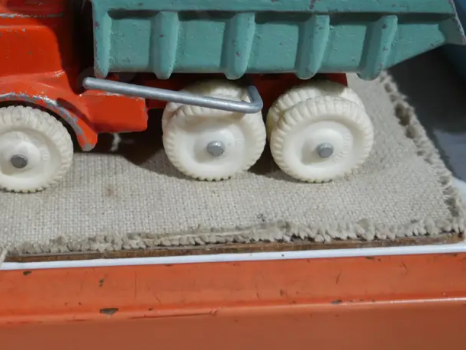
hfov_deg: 33.3
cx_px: 130
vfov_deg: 25.1
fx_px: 767
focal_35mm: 57
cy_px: 57
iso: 640
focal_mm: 17
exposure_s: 1/60
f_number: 4
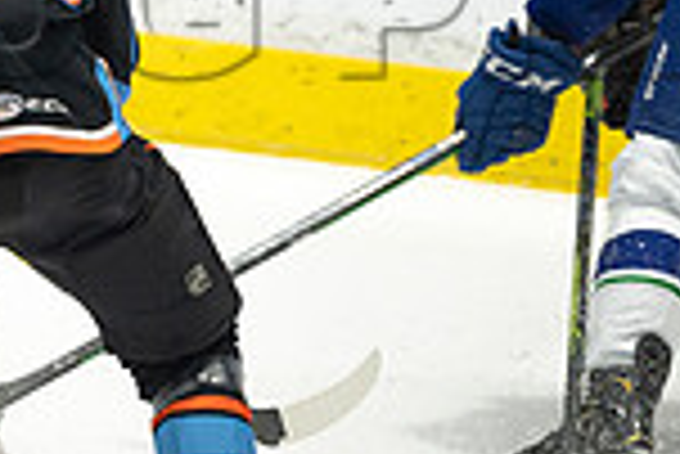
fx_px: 43485
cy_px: -43
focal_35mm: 2300
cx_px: 14
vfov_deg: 0.6
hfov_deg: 0.9
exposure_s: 1/640
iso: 1600
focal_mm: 600
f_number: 4
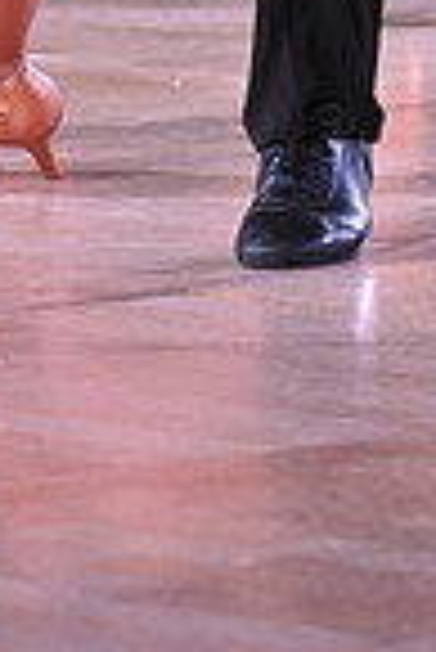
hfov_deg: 1.7
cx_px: 164
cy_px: -490
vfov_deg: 2.6
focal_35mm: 802
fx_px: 14534
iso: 6400
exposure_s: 1/400
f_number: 5.6
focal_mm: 200
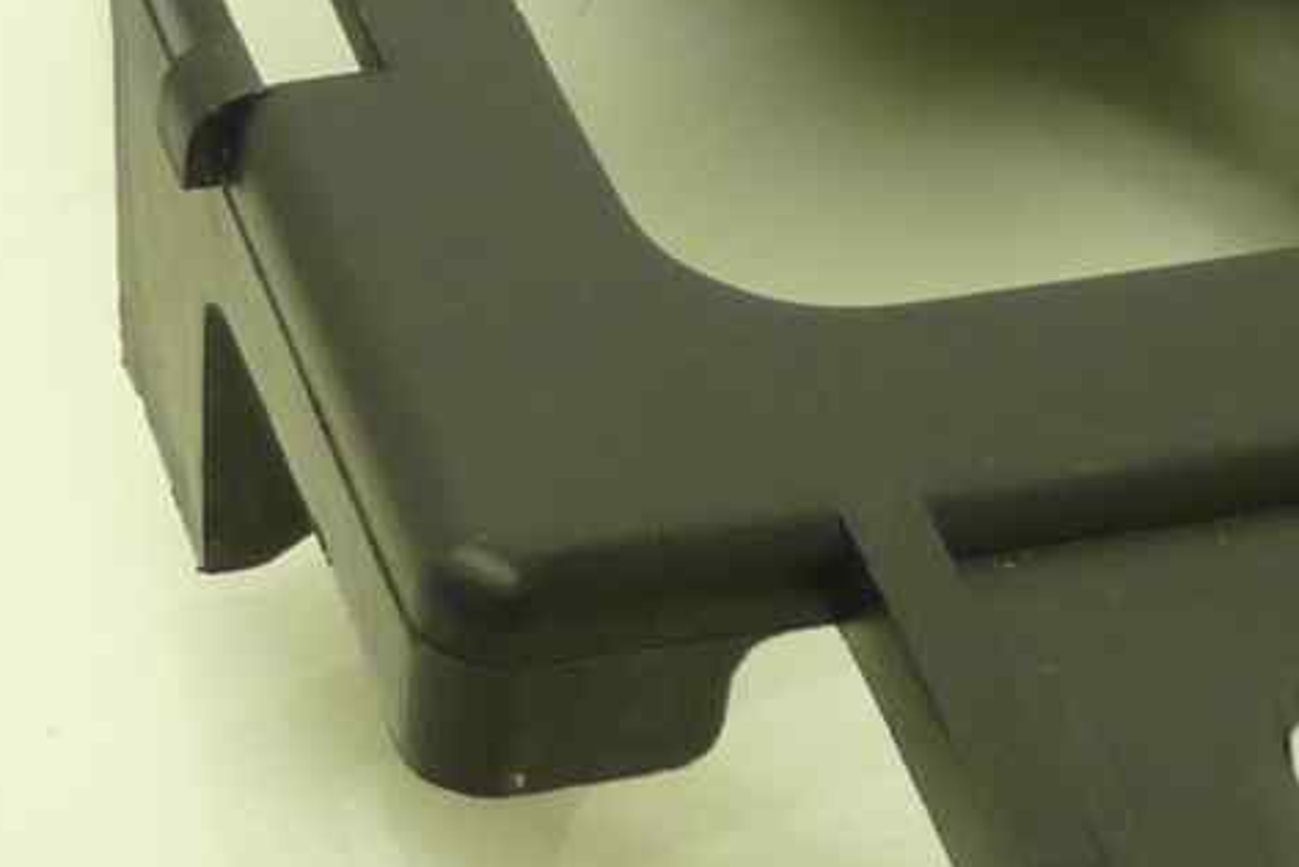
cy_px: -248
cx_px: 685
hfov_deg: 14.5
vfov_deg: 9.6
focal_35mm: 141
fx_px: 5089
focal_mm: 4.1
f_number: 3.3
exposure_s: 1/20
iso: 80
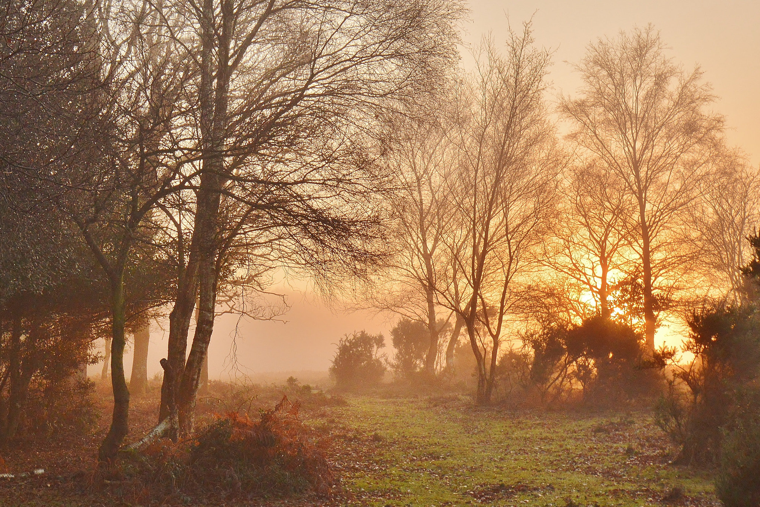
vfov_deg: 36.9
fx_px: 760
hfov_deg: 53.1
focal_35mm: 36
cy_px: 254
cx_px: 380
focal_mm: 24
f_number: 9
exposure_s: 1/125
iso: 400
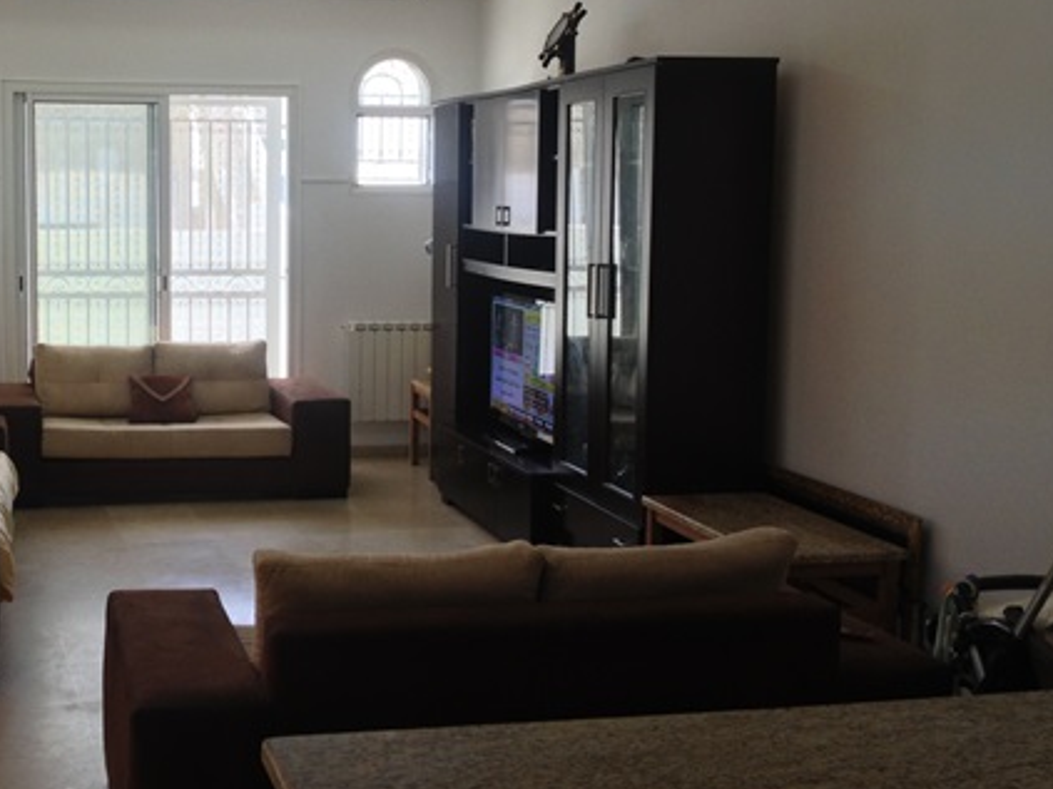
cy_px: 324
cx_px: 269
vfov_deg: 27.5
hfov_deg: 35.4
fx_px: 1612
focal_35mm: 53
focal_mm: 4.28
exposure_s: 1/60
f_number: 2.4
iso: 64
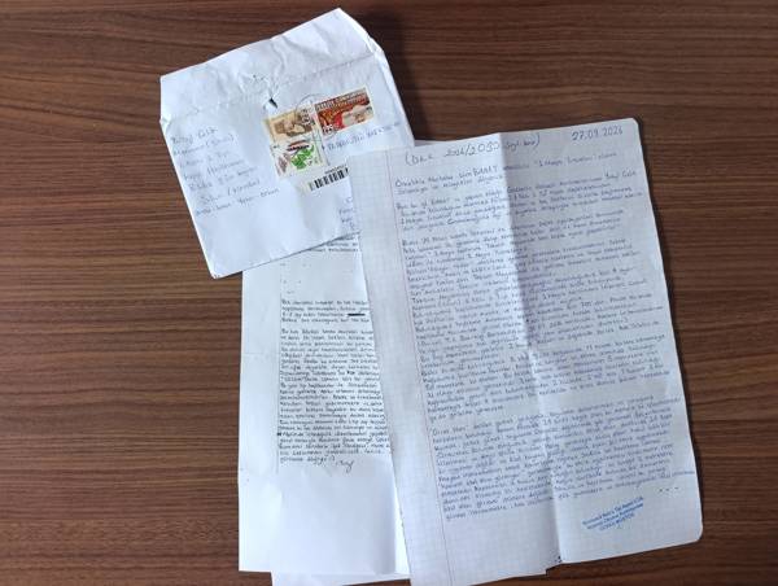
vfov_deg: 59.0
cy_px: 293
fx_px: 518
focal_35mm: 23
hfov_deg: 73.8
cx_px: 389
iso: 640
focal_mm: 6.14
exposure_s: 1/50
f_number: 1.6
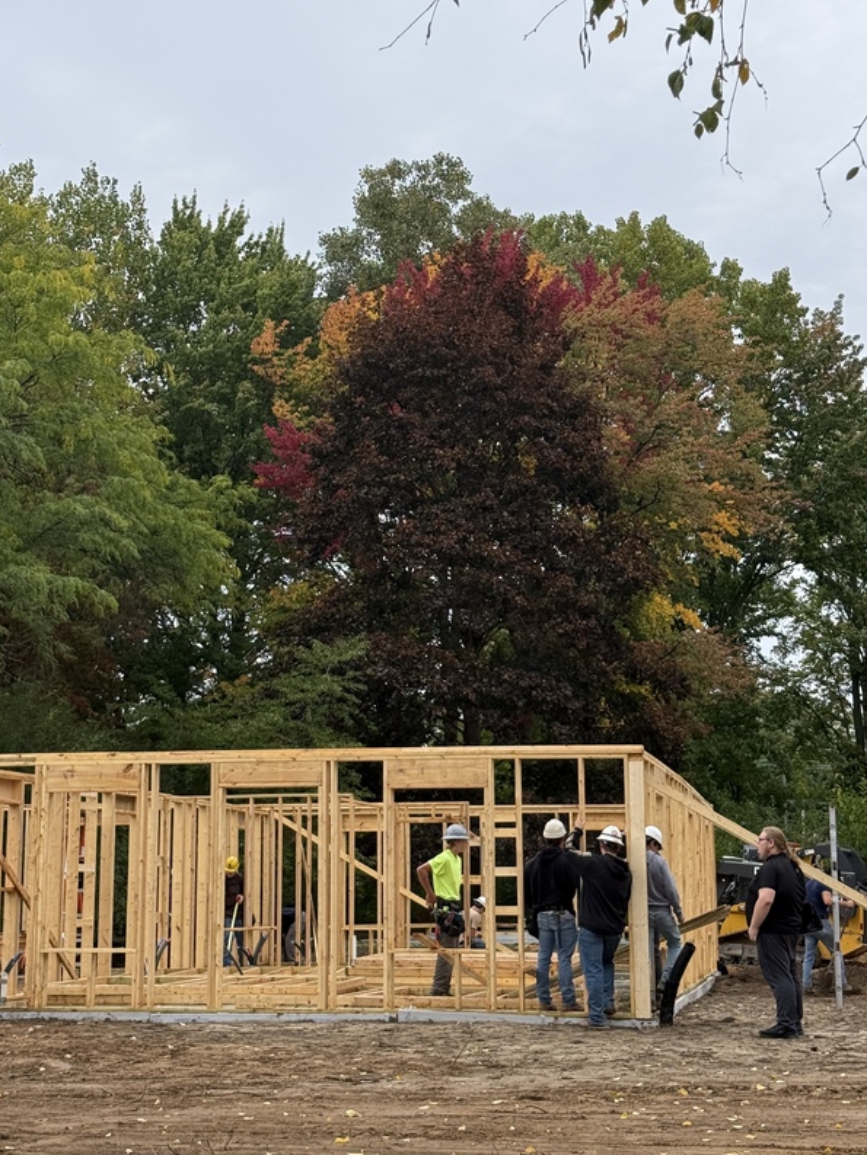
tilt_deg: +11.5
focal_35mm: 62
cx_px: 382
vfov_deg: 31.2
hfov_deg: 23.6
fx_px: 2070
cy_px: 532
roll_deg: -1.1
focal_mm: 6.76
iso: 64
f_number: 1.78
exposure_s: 1/1642
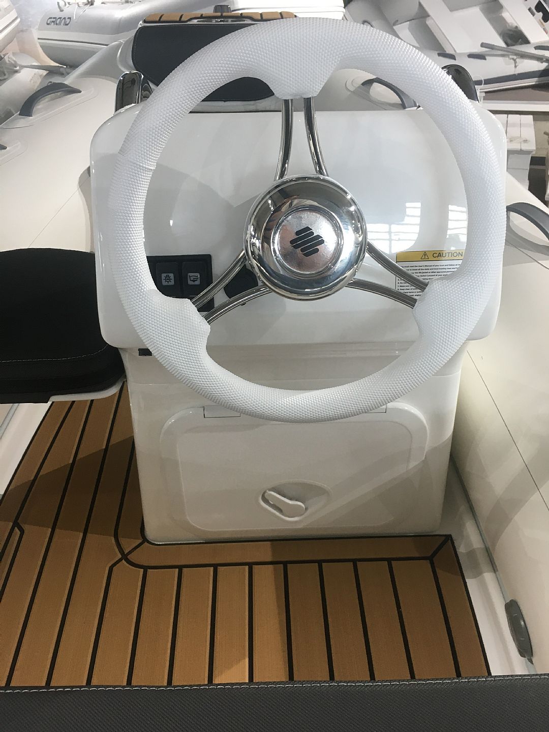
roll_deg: +1.8
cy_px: 366
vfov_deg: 61.7
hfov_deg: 48.2
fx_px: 613
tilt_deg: -30.2
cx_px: 274
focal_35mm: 29
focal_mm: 4.15
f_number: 2.2
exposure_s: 1/33
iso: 100
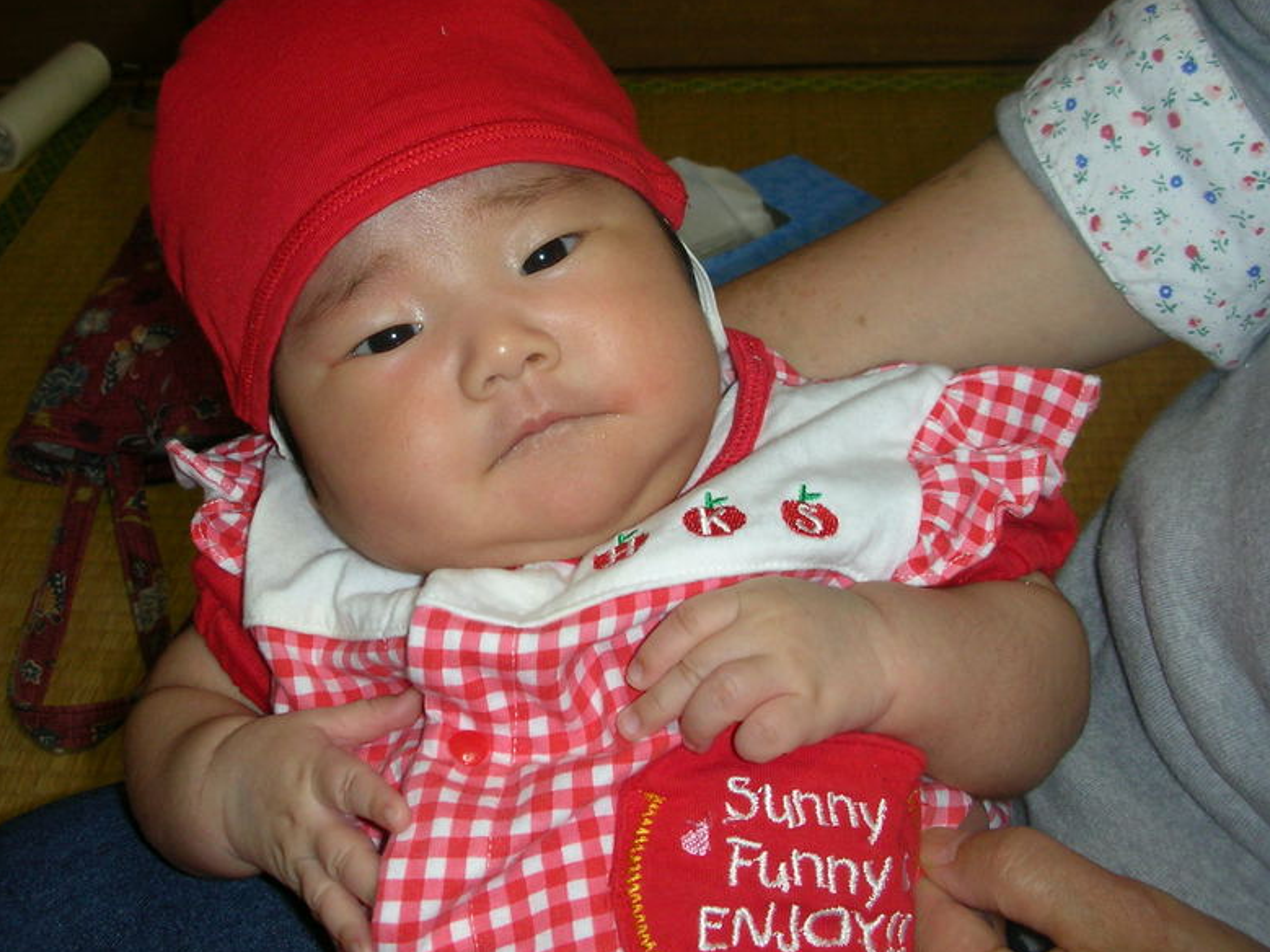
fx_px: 1687
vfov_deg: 31.4
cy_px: 360
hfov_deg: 41.1
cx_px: 541
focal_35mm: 46
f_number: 3
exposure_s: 1/60.1
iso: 50
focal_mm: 5.8
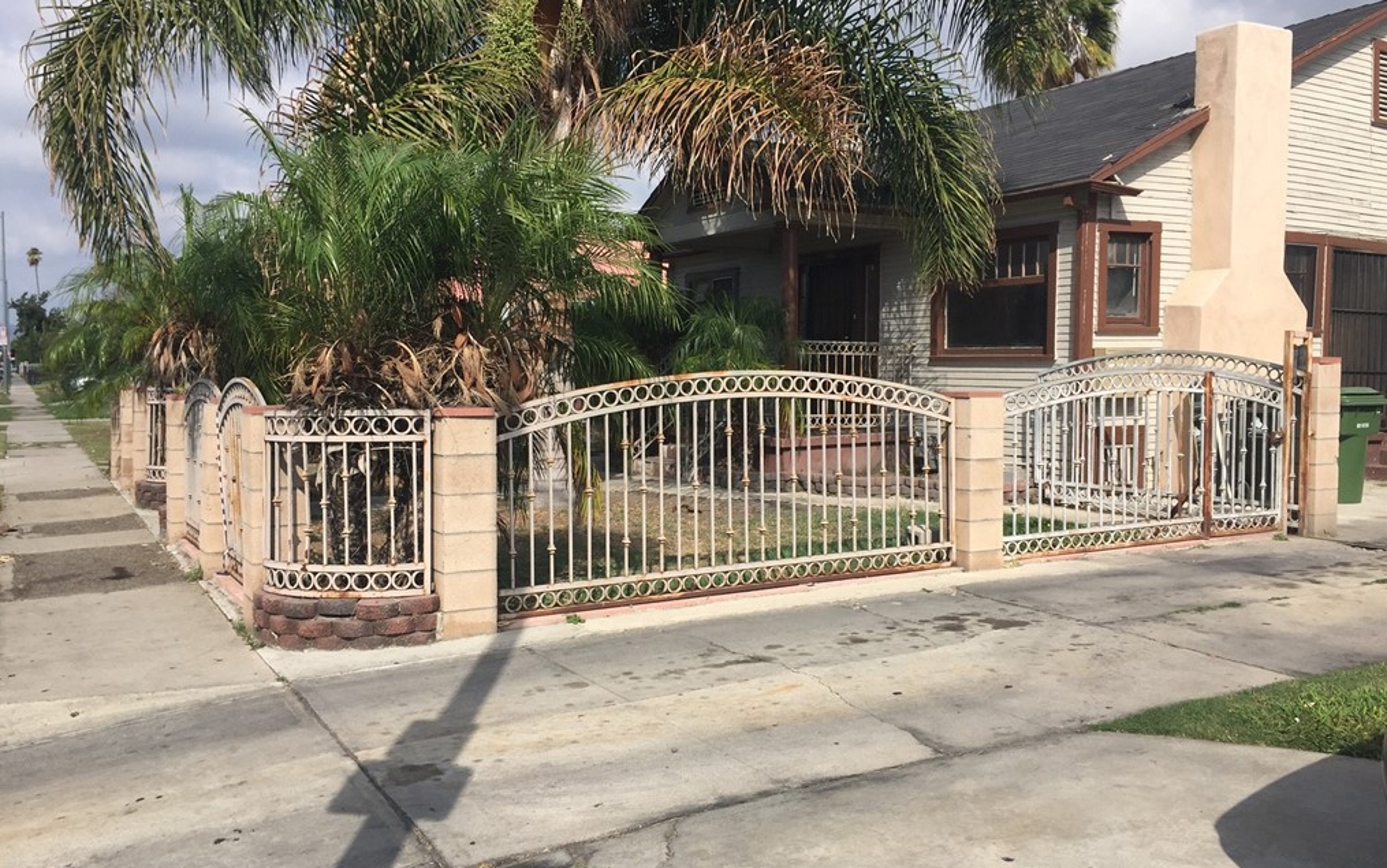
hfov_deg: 61.2
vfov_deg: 40.6
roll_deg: -0.4
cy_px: 418
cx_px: 689
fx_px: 1172
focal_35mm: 31
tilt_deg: -2.4
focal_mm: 4.15
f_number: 2.2
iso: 32
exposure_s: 1/2198
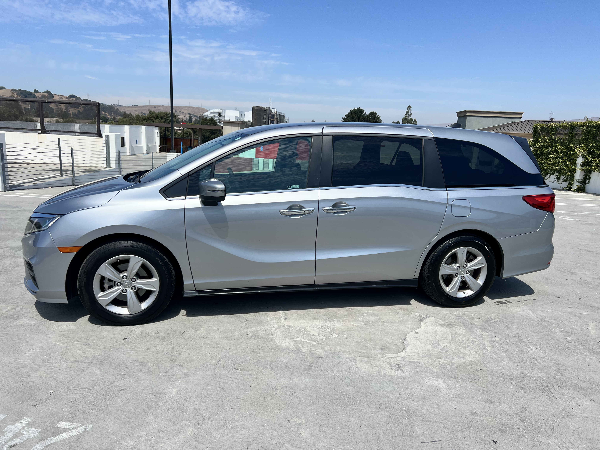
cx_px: 300
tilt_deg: -11.5
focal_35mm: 26
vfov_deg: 53.1
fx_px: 451
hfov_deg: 67.3
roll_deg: -2.7
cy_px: 225
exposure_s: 1/5882
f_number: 1.5
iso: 50
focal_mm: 5.7
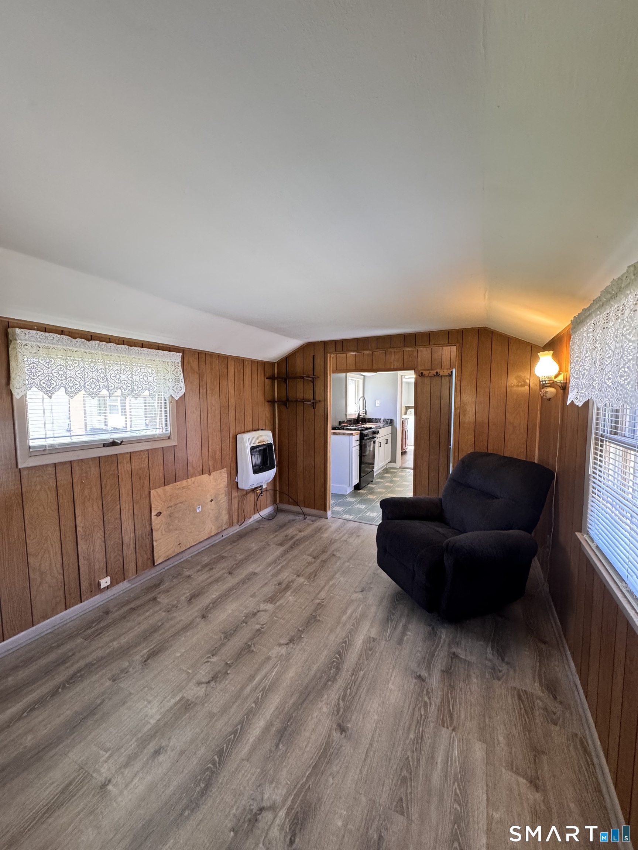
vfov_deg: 102.1
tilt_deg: -4.6
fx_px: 344
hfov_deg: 85.7
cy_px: 425
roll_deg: -0.2
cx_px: 319
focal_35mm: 14
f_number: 2.2
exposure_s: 1/60
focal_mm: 2.22
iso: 320
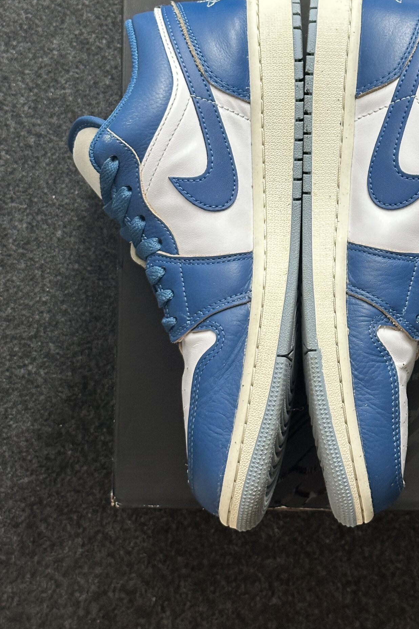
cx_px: 304
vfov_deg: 29.1
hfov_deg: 19.6
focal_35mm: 69
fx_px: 1204
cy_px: 227
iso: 200
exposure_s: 1/36
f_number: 1.78
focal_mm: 6.86
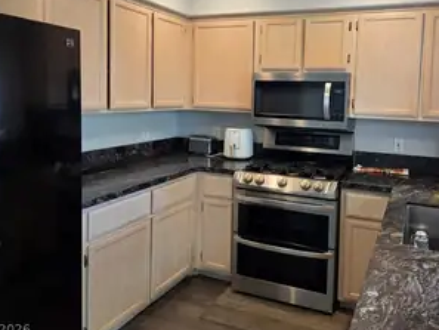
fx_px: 393
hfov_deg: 57.9
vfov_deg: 45.0
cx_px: 263
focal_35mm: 31
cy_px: 117
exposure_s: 1/120
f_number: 1.8
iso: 250
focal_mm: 5.4
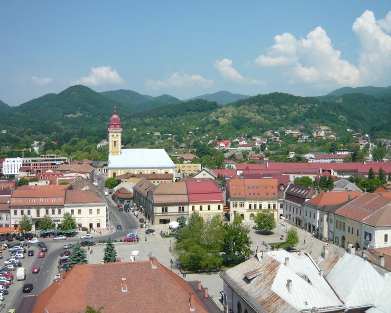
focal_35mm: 38
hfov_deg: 47.9
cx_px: 204
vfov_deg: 39.2
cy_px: 155
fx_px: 440
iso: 100
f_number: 8
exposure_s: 1/250
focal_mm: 5.5
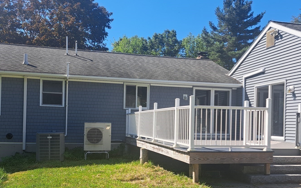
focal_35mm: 39
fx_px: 320
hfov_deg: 50.3
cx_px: 138
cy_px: 133
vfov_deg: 32.4
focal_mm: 5.23
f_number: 1.8
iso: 50
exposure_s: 1/911
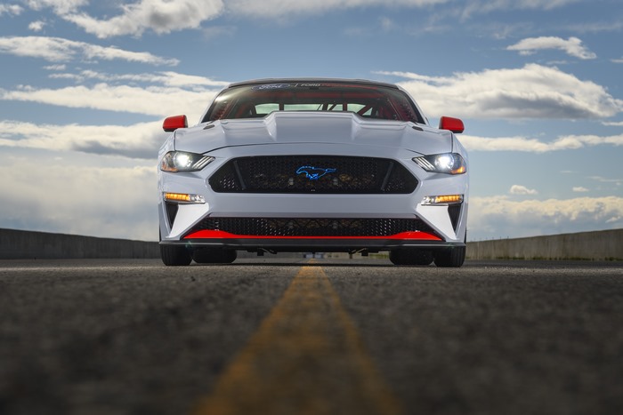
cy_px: 208
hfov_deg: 27.0
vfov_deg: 18.2
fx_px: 1298
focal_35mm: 75
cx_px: 312
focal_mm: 50
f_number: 4
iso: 100
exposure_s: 1/200
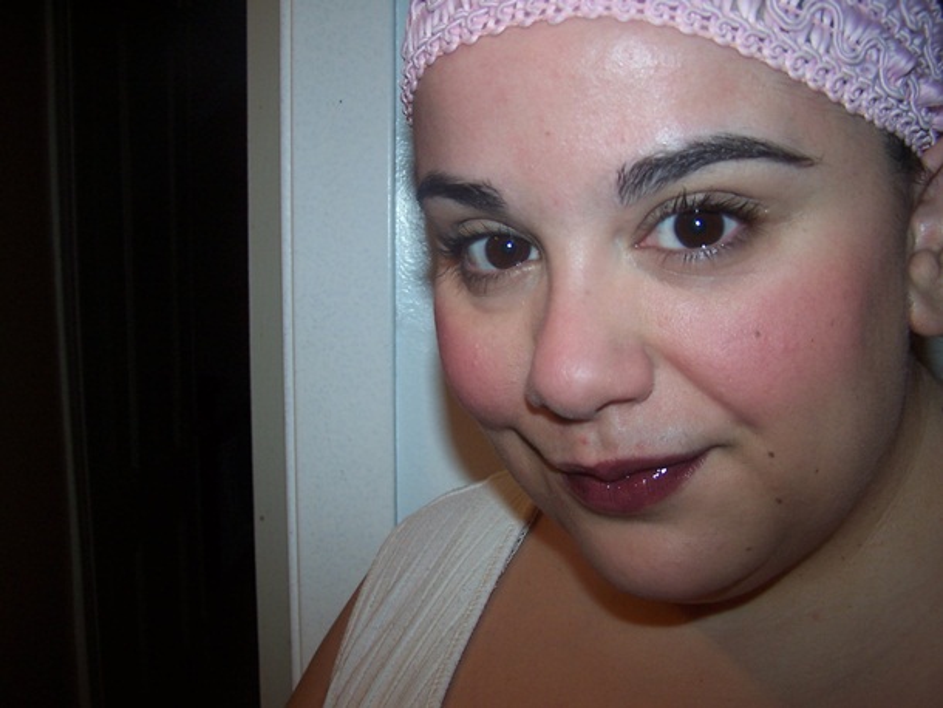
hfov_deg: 49.0
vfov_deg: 37.7
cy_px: 354
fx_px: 1036
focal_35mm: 38
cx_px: 472
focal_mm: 6.3
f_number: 2.8
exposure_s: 1/60
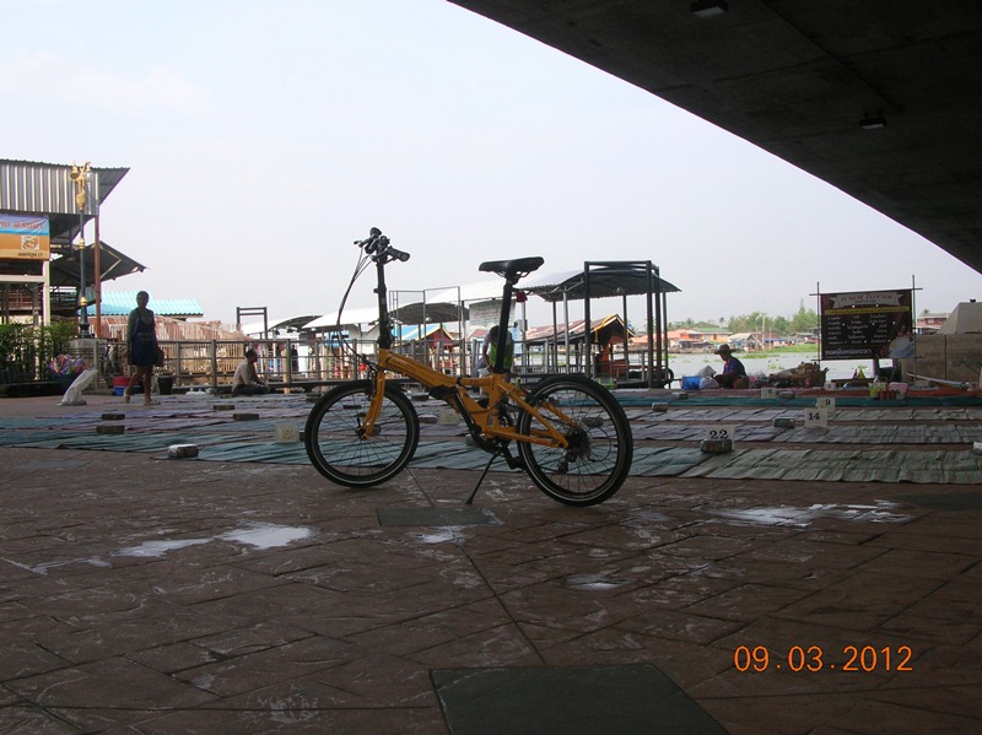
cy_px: 368
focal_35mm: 35
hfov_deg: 52.7
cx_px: 491
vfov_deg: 40.7
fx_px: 992
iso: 50
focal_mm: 5.8
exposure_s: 1/147
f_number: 5.6
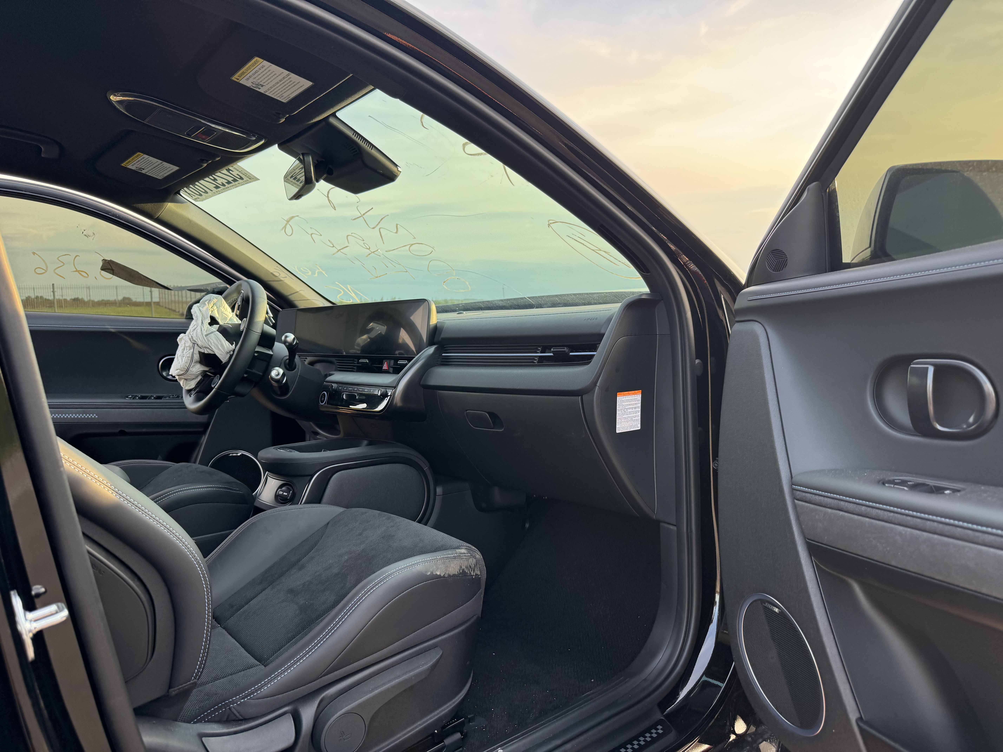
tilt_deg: -4.7
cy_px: 376
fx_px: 695
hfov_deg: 71.6
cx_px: 502
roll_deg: +1.3
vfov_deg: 56.8
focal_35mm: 24
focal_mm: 6.76
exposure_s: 1/215
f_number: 1.78
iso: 64
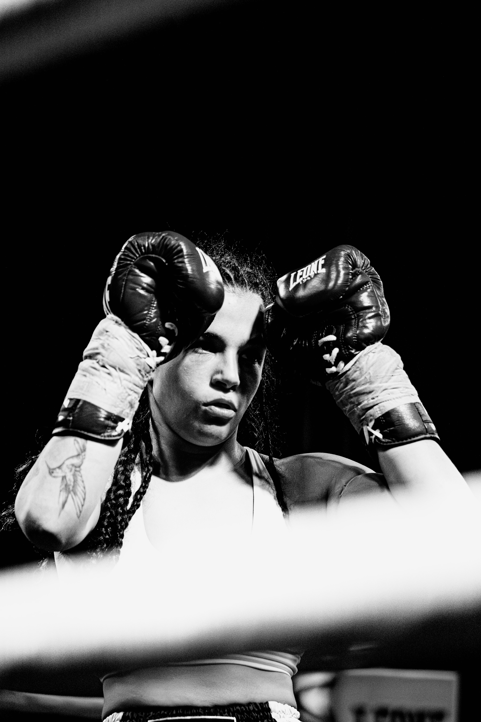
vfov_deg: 17.3
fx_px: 2365
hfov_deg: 11.6
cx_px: 234
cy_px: 408
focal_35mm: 118
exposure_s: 1/4000
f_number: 2.8
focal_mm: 97
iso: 4000
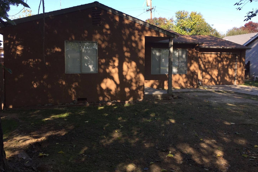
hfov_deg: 60.3
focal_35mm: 31
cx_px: 131
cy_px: 80
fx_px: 222
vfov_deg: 42.3
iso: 32
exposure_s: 1/527
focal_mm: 4.15
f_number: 2.2
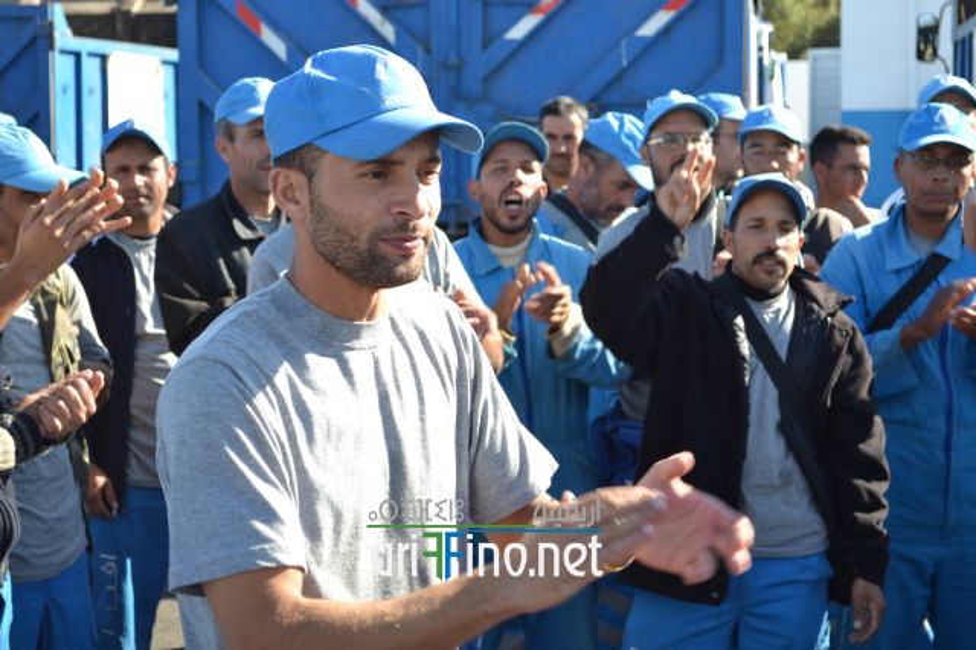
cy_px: 325
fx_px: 2235
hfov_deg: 24.6
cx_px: 488
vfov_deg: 16.5
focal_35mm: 82
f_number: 6.3
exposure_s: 1/160
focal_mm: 55
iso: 100
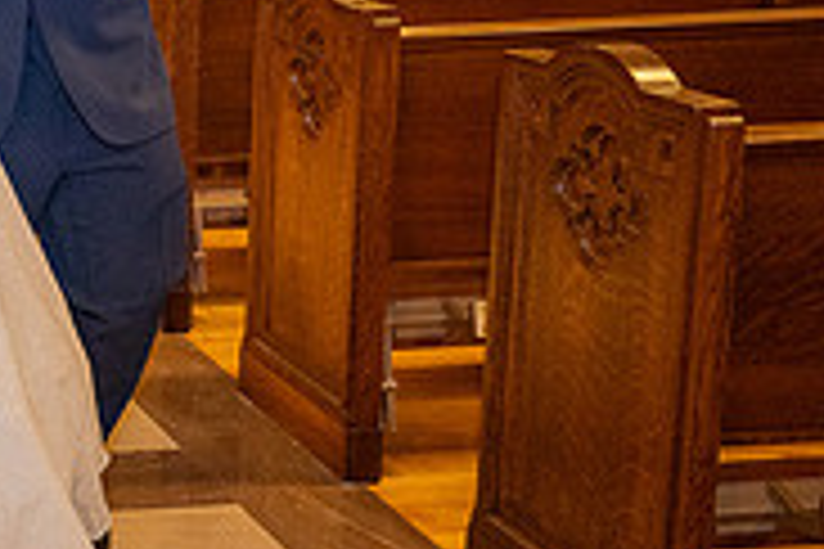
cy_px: 47
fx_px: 1739
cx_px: -459
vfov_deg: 17.7
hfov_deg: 21.6
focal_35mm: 76
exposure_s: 1/200
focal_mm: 24
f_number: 3.5
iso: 2000
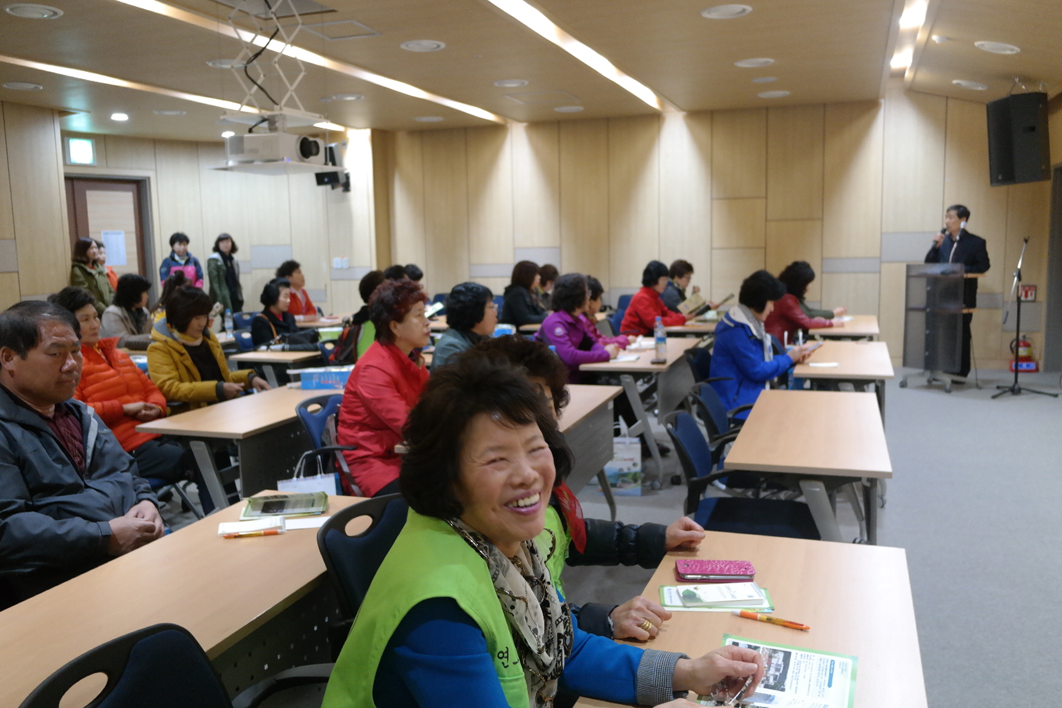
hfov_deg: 61.9
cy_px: 354
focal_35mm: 30
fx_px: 885
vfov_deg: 43.6
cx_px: 531
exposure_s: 1/40
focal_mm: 20
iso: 1600
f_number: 3.5
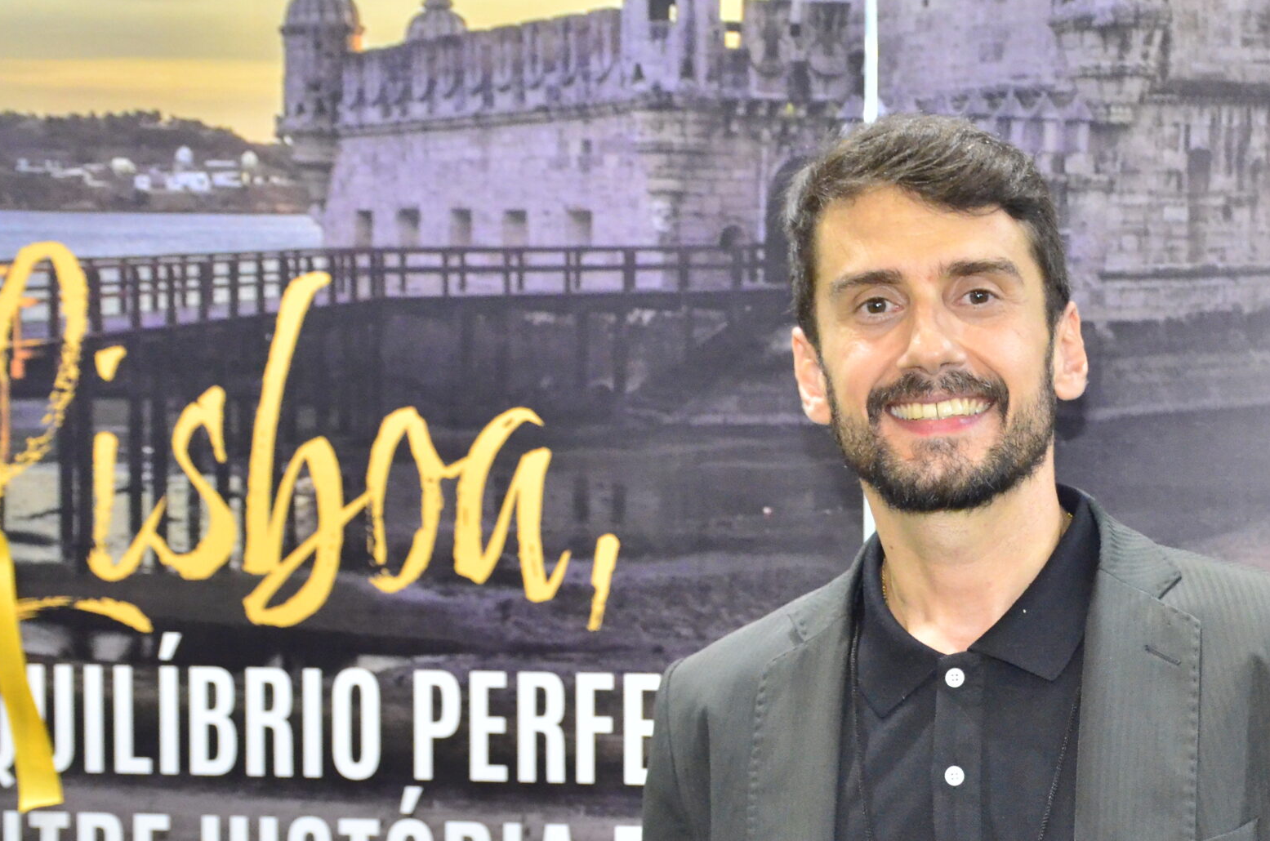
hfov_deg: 25.4
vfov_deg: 17.0
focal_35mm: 79
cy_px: 691
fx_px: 2781
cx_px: 986
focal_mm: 32
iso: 3200
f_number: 4
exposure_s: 1/125
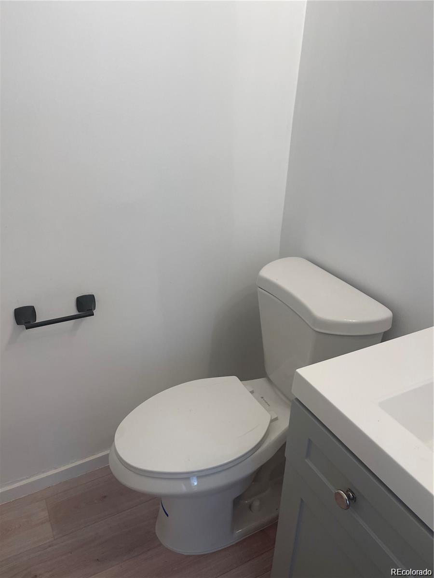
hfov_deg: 53.1
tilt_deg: -29.1
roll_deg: +1.0
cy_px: 289
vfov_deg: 67.3
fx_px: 435
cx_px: 217
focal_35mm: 26
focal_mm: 5.1
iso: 64
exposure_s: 1/120
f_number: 1.6
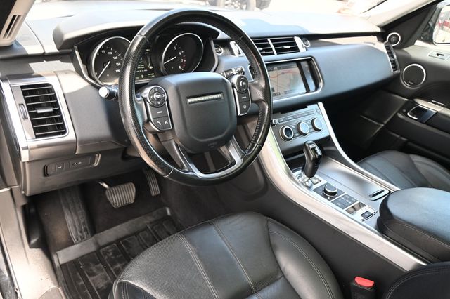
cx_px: 225
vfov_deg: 44.6
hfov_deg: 63.2
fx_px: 365
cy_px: 150
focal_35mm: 29
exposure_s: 1/125
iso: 400
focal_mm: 19.5
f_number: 3.8
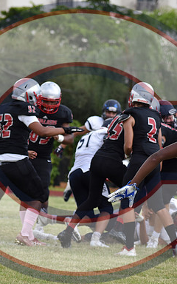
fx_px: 2406
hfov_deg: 4.2
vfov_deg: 6.7
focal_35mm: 312
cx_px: 77
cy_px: 142
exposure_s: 1/1250
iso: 400
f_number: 5
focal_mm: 135
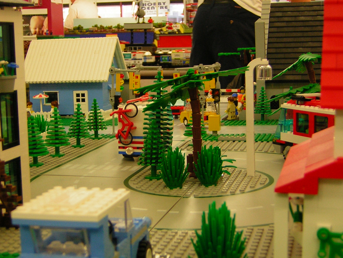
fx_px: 654
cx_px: 172
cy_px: 129
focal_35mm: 66
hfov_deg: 29.4
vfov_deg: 22.3
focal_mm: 8.6
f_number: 3.5
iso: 78
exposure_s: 1/5.6
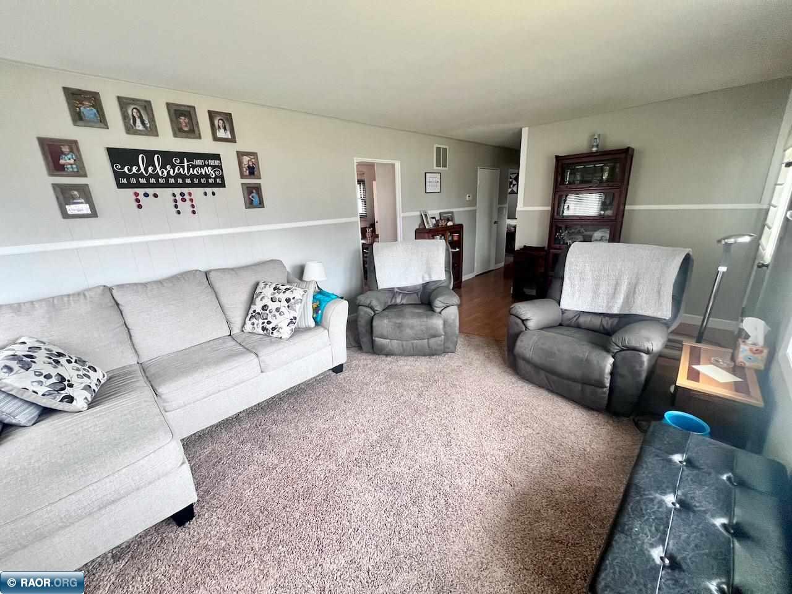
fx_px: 297
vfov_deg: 89.9
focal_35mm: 13
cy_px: 297
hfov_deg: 106.2
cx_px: 396
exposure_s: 1/90
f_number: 1.8
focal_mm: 1.57
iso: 250
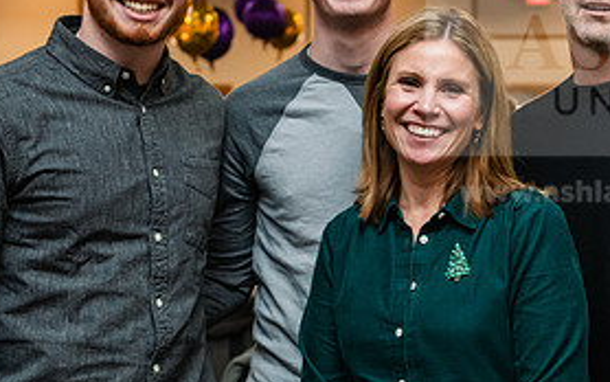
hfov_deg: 17.5
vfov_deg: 11.0
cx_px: 360
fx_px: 1979
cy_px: 238
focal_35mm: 119
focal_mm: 56
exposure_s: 1/160
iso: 2000
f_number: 4
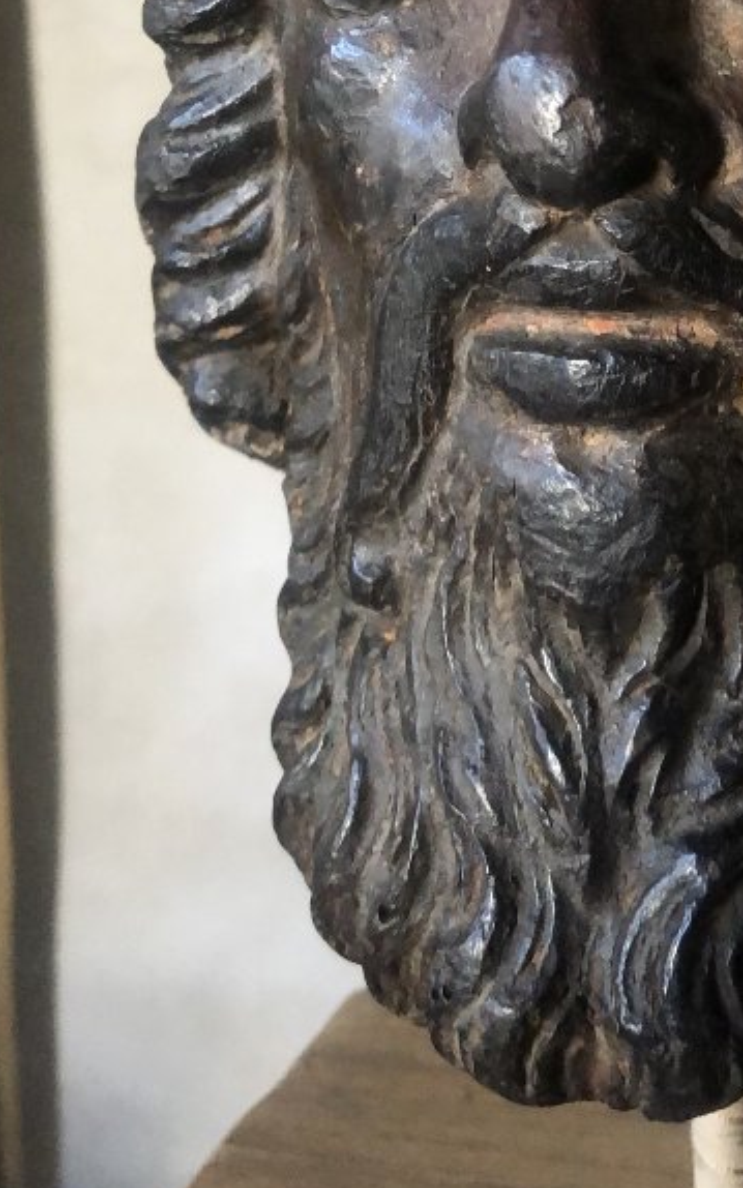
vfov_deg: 31.7
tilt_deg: -3.8
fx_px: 2008
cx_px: 753
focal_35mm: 62
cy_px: 174
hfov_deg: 20.3
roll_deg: +1.2
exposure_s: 1/60
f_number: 1.8
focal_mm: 4
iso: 320
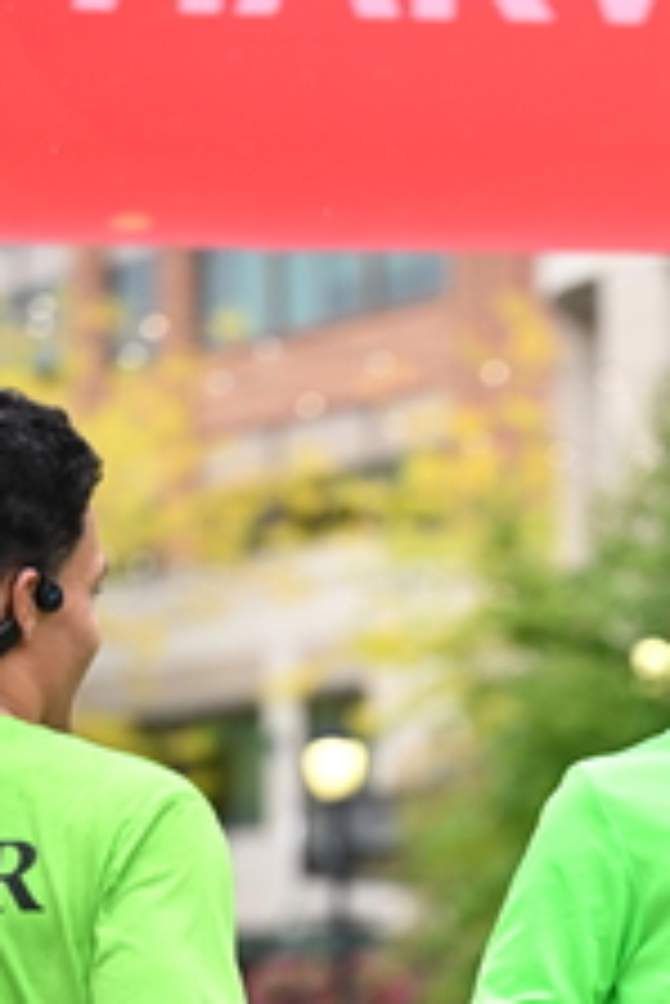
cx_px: 735
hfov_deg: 6.3
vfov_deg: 9.3
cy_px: 1229
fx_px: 6048
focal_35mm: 217
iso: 1250
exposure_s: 1/1250
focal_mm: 88
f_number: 2.8
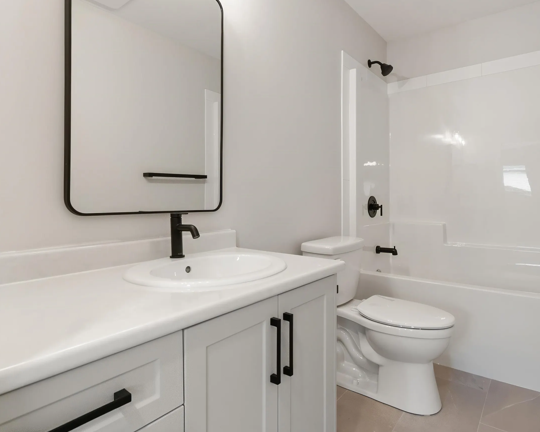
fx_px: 320
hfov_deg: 80.3
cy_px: 202
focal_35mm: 20
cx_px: 281
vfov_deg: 68.0
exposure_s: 1/15
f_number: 8
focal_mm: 10
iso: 320
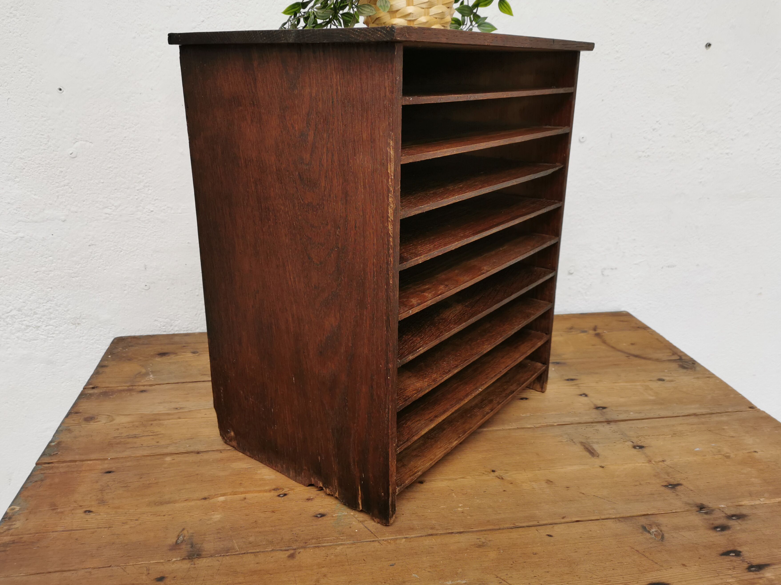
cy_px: 285
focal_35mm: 28
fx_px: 632
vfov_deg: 49.7
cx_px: 384
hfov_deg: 63.4
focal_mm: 5.58
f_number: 1.8
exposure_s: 1/100
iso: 80
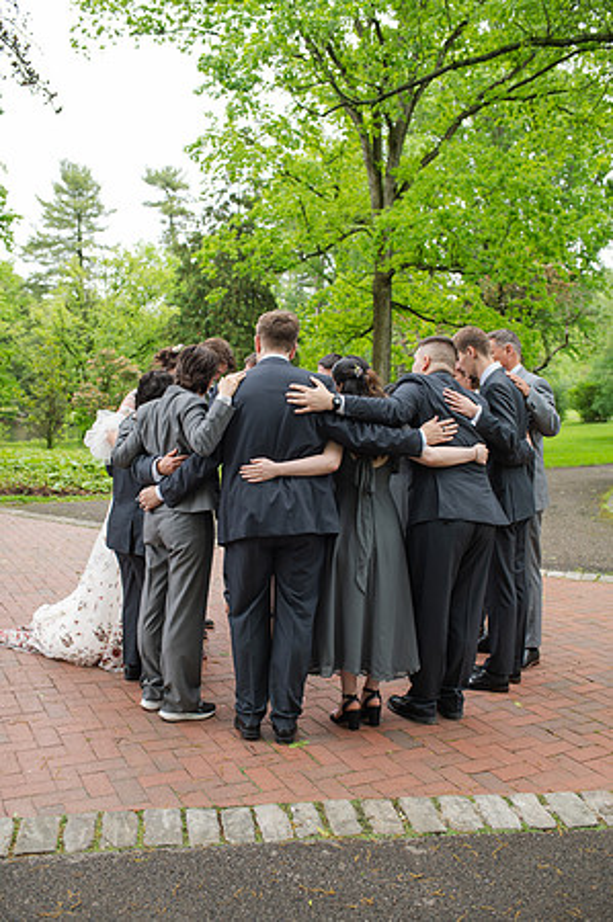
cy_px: 461
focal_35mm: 35
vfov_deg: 54.5
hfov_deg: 37.8
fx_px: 896
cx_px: 306
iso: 110
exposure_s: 1/250
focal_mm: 35
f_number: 3.5
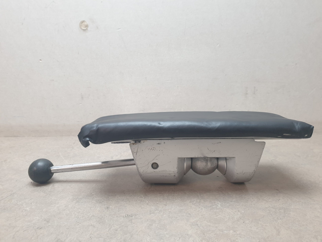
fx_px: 242
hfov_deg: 67.3
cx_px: 161
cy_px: 121
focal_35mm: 26
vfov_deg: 53.1
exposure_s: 1/50
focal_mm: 4.3
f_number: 2.4
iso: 125
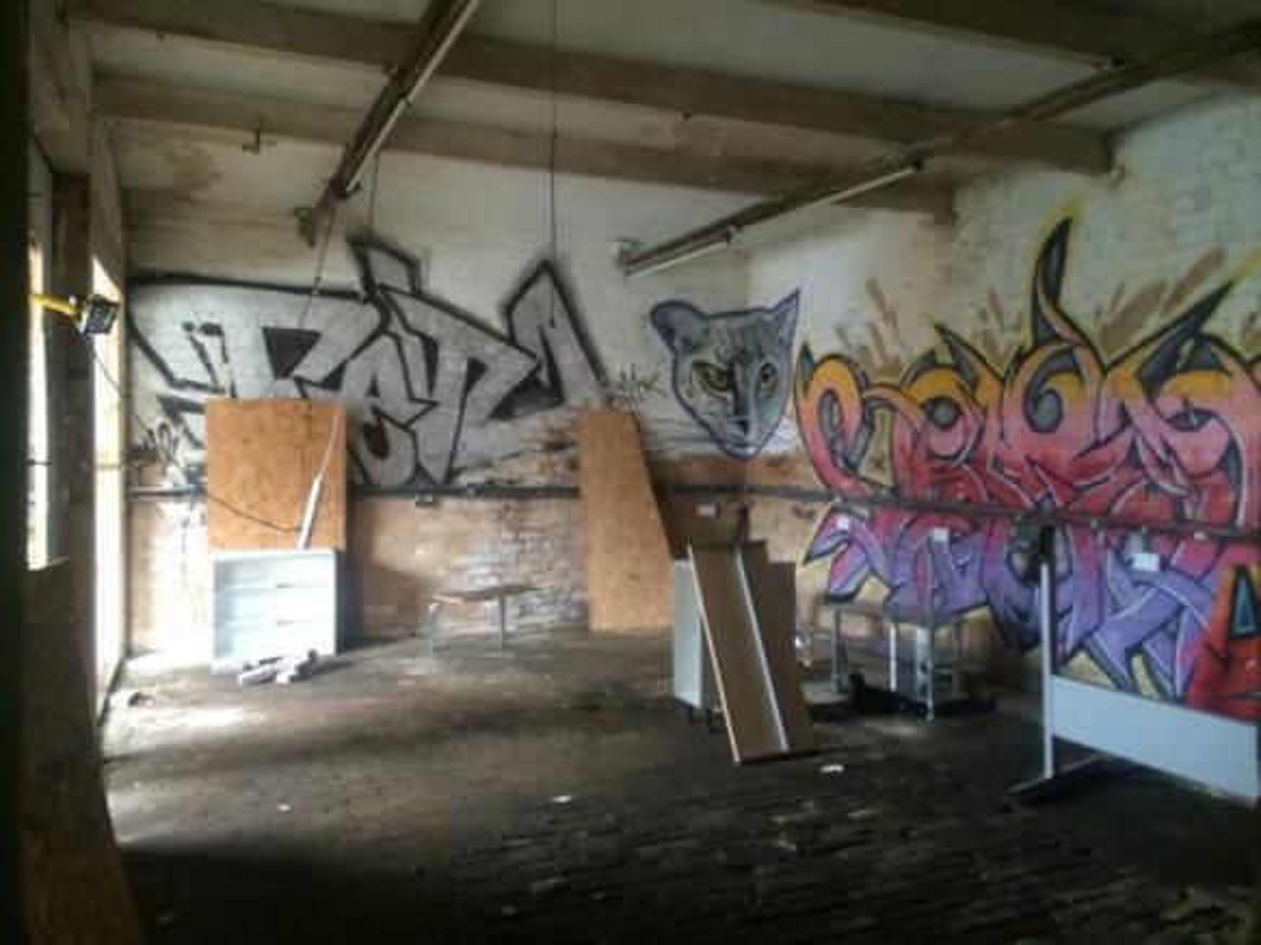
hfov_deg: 61.7
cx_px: 630
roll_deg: +1.0
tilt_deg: -1.4
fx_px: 1056
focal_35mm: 29
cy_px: 472
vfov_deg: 48.2
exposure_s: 1/17
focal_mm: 4.15
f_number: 2.2
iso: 320
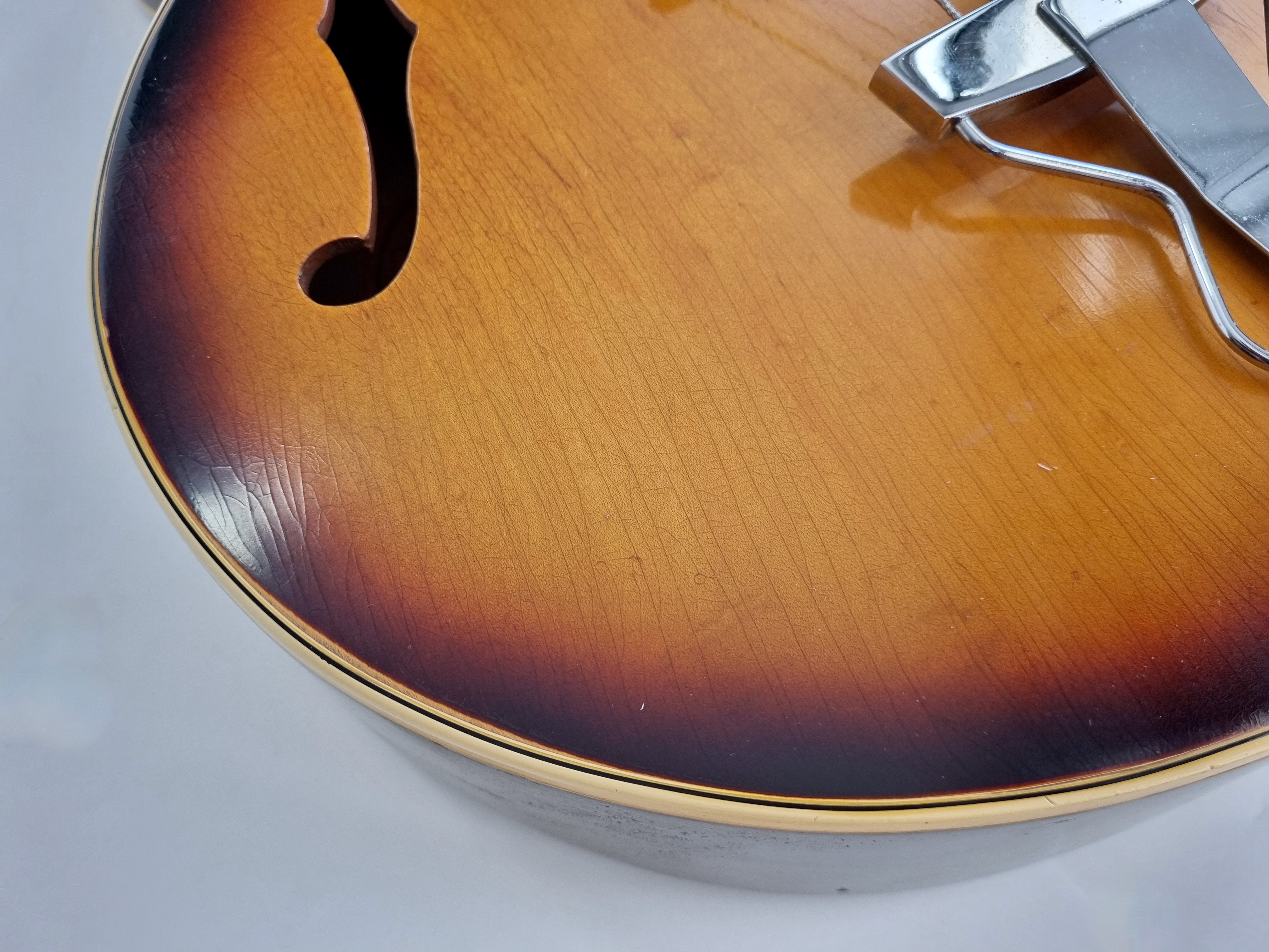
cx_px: 634
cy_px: 476
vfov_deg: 53.1
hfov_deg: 67.3
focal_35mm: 26
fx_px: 953
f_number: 1.8
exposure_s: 1/100
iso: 64
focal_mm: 5.4
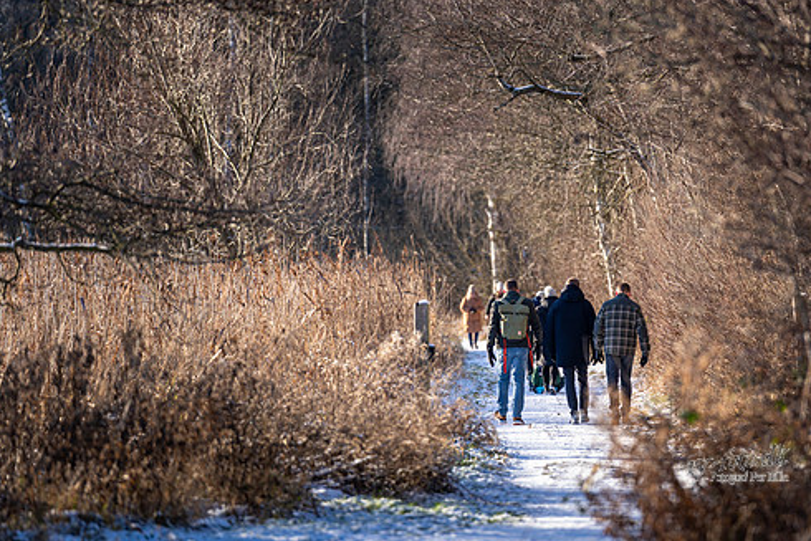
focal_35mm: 273
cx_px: 491
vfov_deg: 5.0
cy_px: 192
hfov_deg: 7.5
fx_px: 6152
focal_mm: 200
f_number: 2.8
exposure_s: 1/640
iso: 160
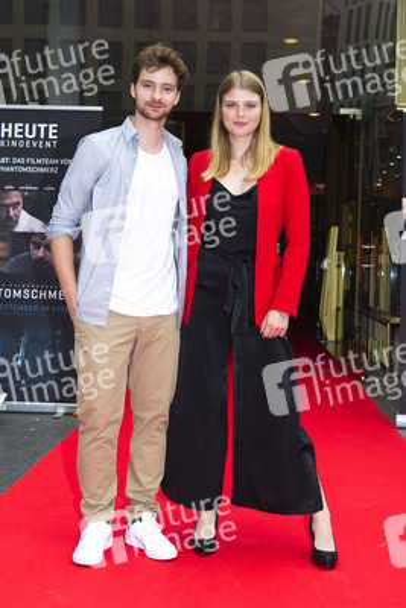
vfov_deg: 50.7
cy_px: 304
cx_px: 203
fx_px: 642
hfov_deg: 35.1
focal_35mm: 38
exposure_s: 1/200
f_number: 5
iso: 250
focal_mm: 38
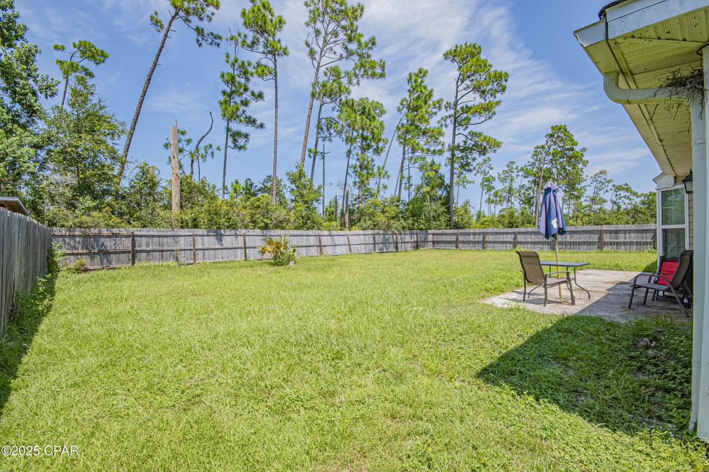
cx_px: 354
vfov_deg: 77.3
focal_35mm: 15
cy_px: 236
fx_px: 295
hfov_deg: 100.4
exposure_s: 1/80
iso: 400
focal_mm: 10
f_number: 18
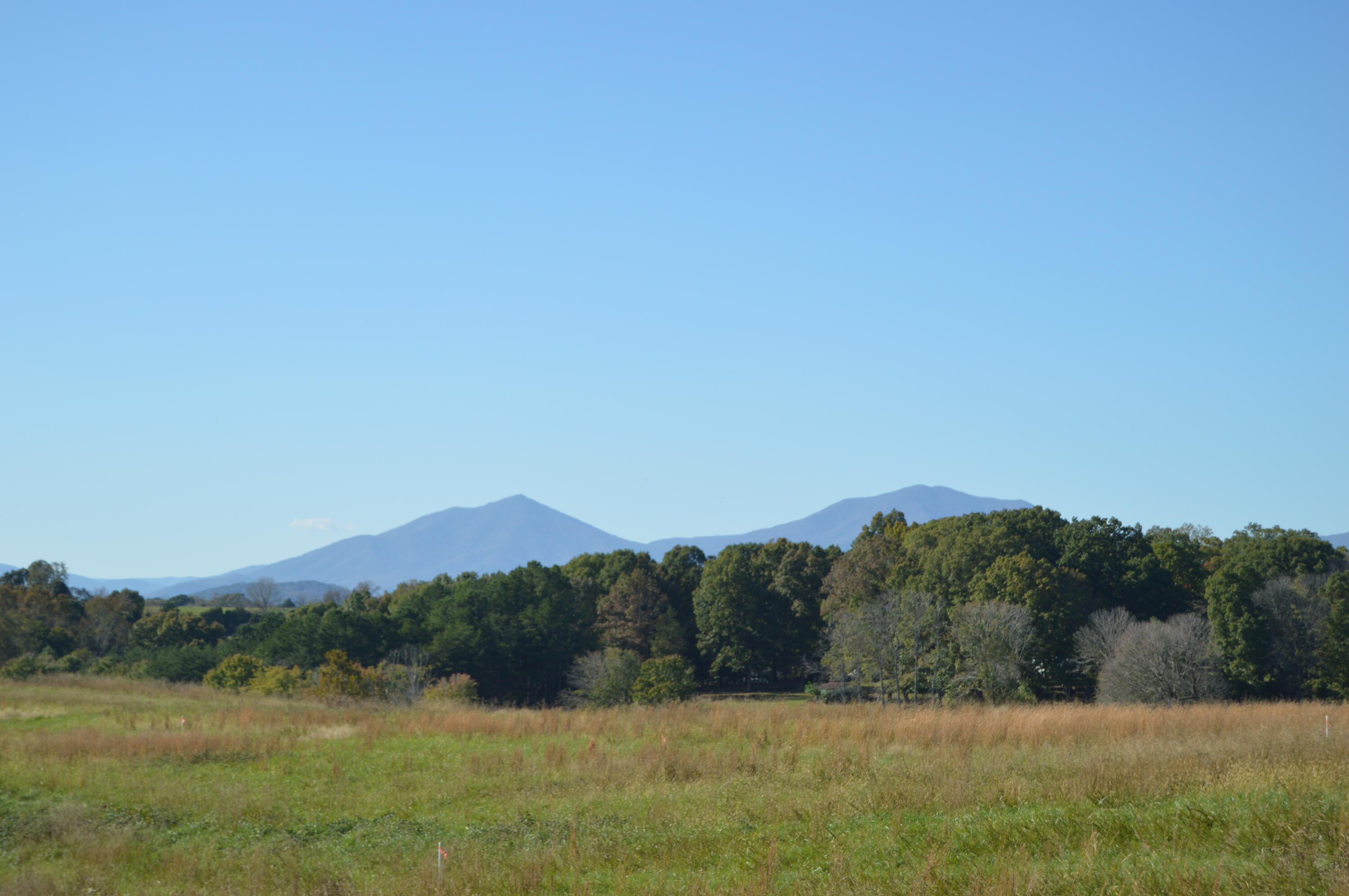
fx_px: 2808
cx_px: 674
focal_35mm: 75
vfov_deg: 18.1
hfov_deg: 27.0
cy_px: 448
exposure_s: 1/400
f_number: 5.6
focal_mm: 50
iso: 100
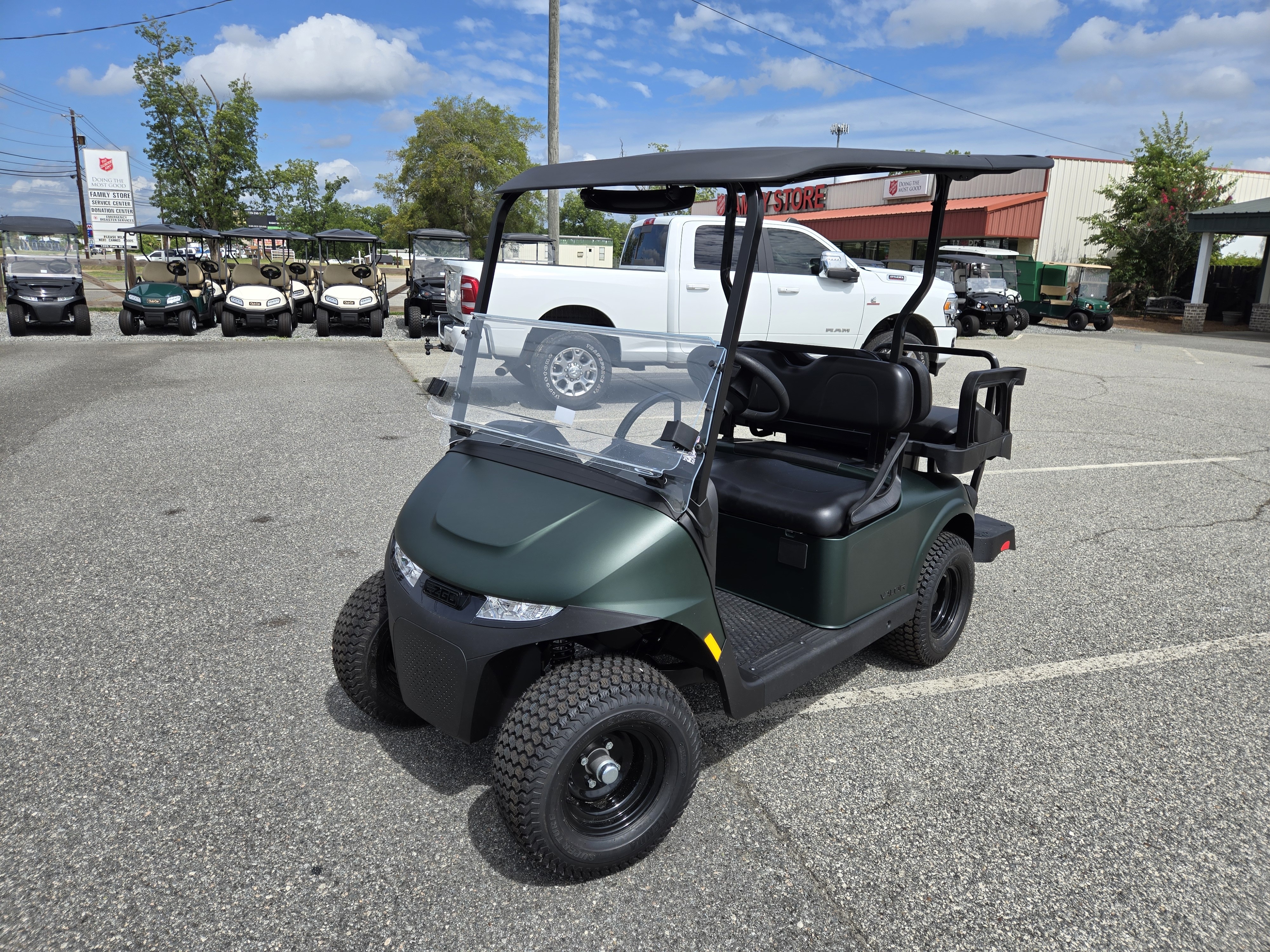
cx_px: 635
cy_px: 476
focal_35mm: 23
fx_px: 844
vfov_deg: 58.9
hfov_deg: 73.9
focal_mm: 5.4
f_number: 1.8
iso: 25
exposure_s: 1/2359
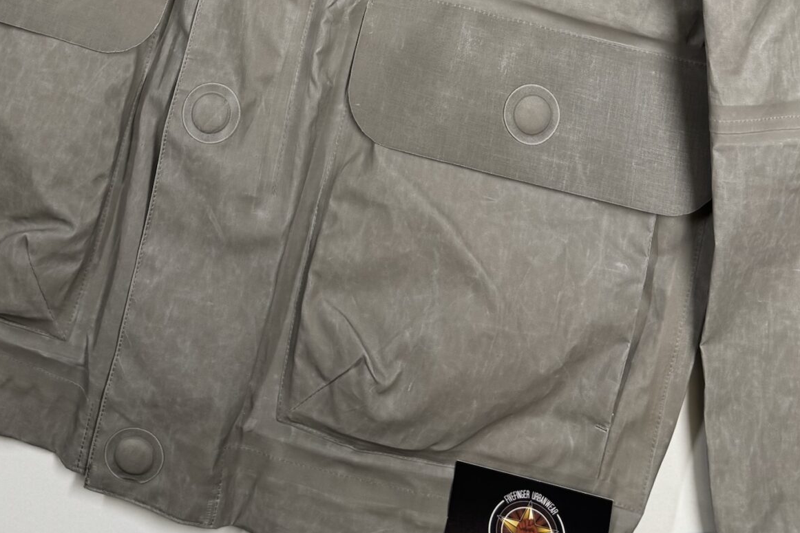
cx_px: 333
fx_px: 1222
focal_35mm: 55
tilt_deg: -82.0
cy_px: -227
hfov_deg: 36.2
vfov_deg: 21.4
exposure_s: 1/127
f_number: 1.78
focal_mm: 6.76
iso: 64
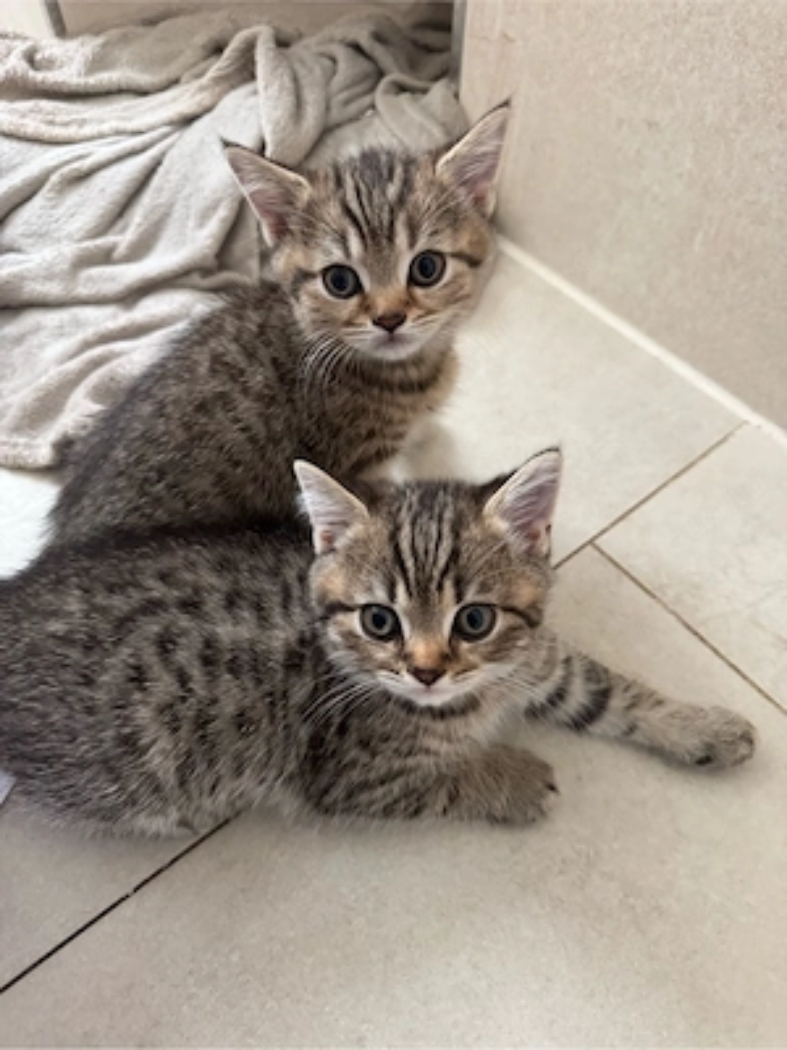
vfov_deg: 71.6
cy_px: 525
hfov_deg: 56.8
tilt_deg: -54.4
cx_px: 394
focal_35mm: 24
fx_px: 728
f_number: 1.78
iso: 640
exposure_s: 1/60
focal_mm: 6.76
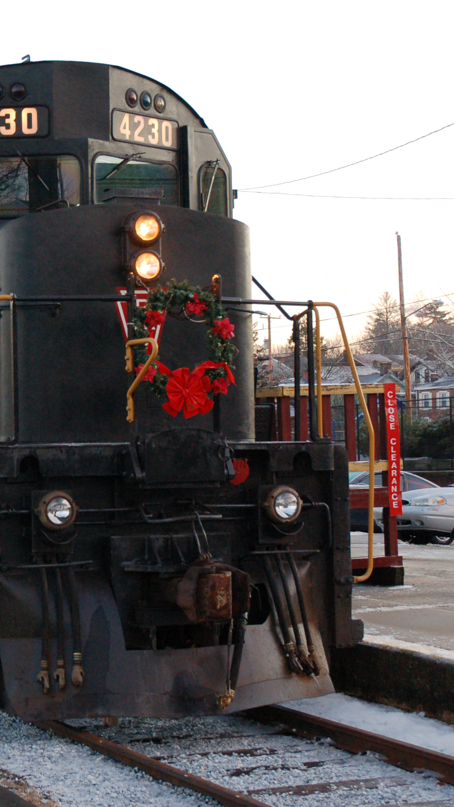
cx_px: -52
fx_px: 1579
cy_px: 403
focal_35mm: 74
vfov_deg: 28.7
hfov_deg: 15.9
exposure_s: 1/100
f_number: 4.5
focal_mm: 31
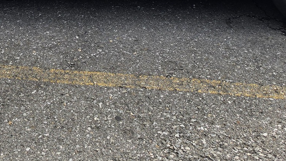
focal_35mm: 67
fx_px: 508
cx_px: 76
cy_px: -110
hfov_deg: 31.0
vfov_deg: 15.9
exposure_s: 1/3399
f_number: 1.4
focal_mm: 6.5
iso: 64
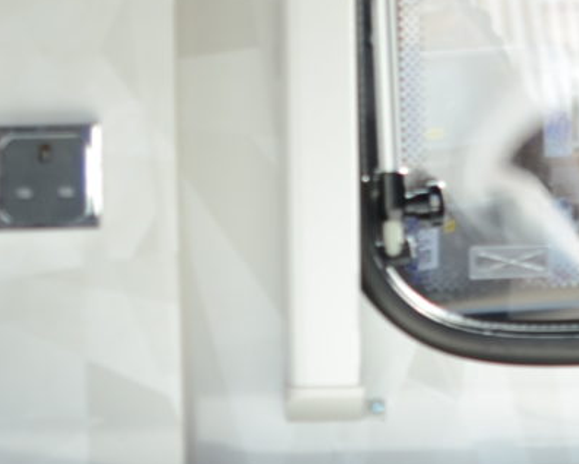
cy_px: -31
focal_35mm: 218
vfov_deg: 7.1
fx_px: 3737
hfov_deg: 8.0
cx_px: 1507
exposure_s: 1/40
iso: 100
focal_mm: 24
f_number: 3.2
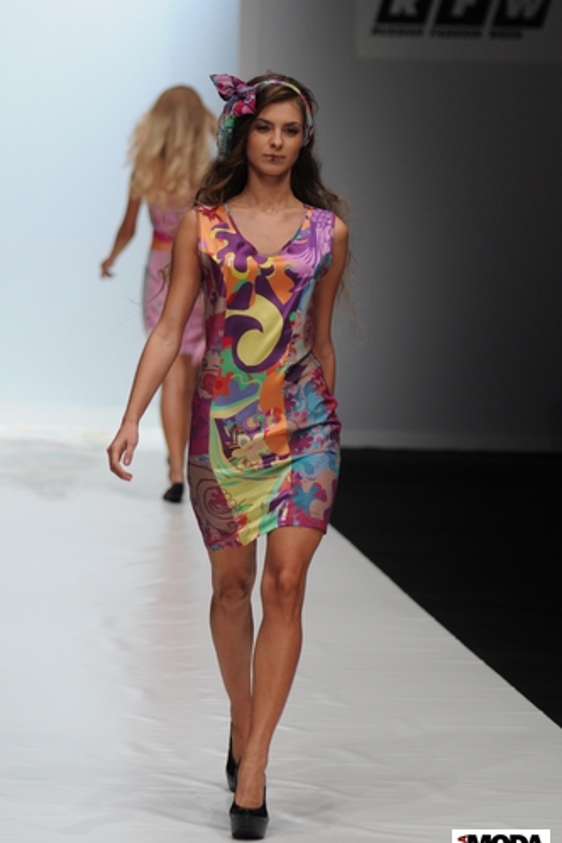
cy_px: 438
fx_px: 4578
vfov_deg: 10.5
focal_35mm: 196
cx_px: 275
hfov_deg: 7.0
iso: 640
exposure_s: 1/320
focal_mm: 125
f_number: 3.5
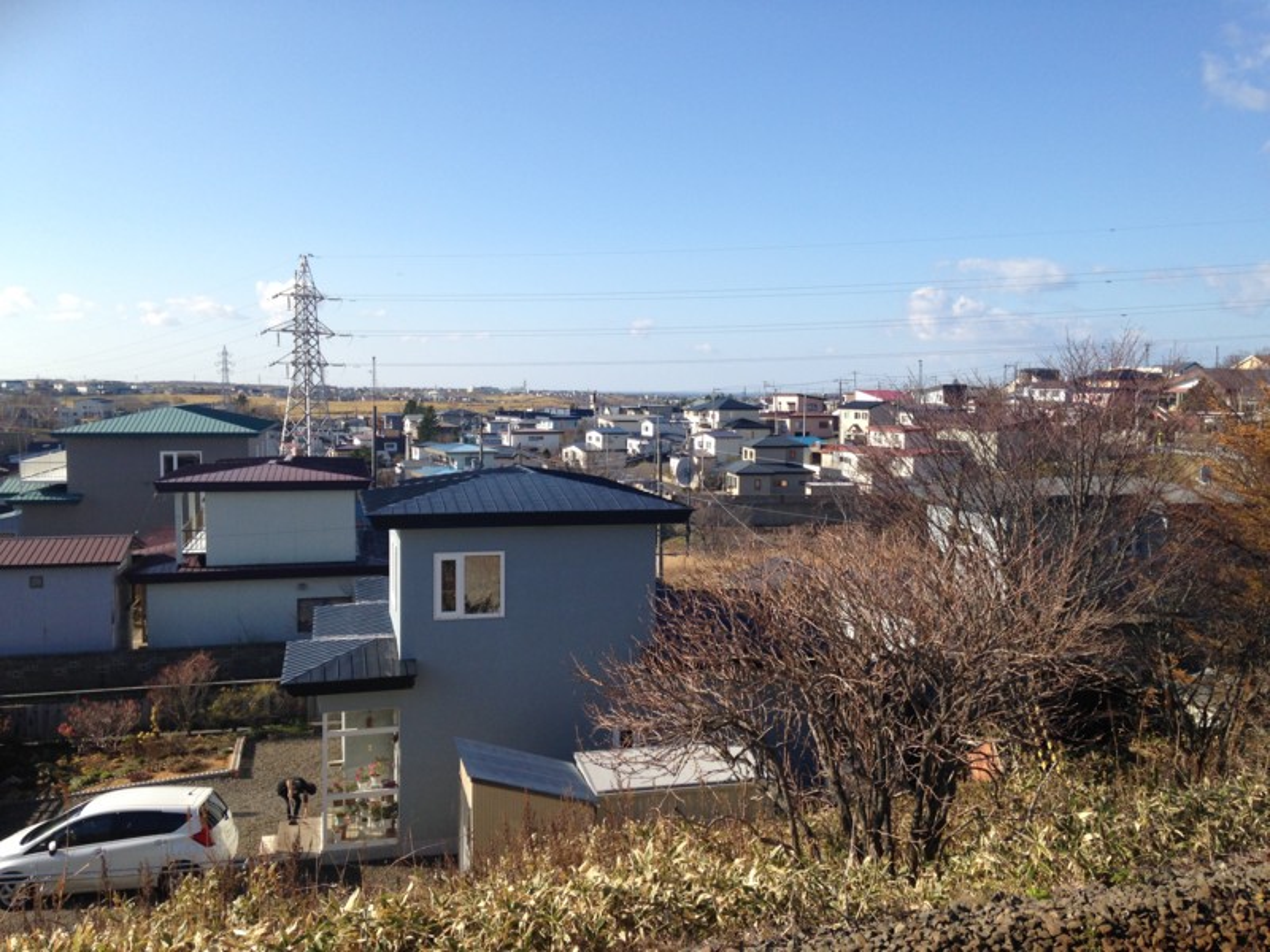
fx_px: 1211
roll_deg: +0.0
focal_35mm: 33
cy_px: 476
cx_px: 635
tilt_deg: -5.3
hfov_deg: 55.4
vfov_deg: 42.9
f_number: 2.4
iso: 50
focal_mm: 4.12
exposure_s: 1/1205
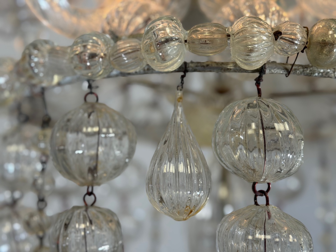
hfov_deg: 39.7
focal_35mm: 48
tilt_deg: +7.4
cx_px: 168
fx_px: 466
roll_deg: -0.8
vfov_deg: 30.3
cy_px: 126
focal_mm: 6.76
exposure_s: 1/50
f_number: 1.78
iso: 64
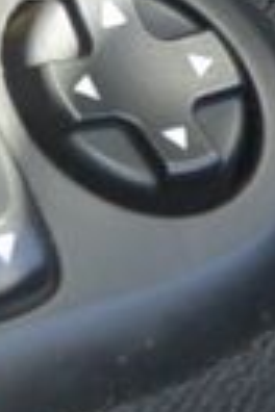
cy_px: 173
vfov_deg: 8.8
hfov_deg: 5.9
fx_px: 2670
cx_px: -94
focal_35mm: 233
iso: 200
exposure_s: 1/200
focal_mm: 11.4
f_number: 3.5
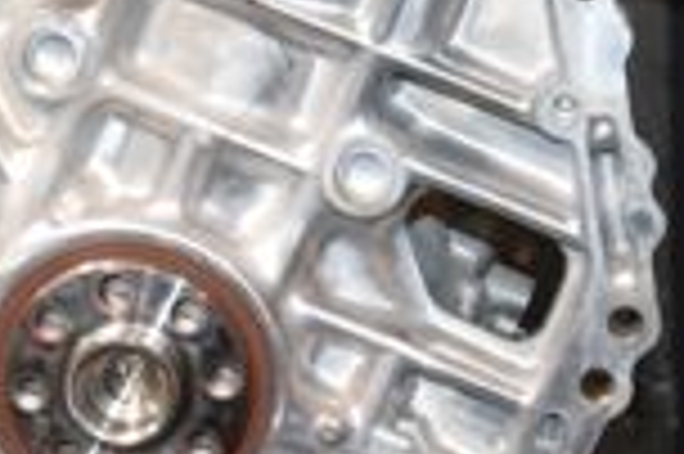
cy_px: -9
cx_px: 320
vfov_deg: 9.8
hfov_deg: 14.8
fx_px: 2638
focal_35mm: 139
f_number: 5.6
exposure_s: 1/60
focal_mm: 22
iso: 1600
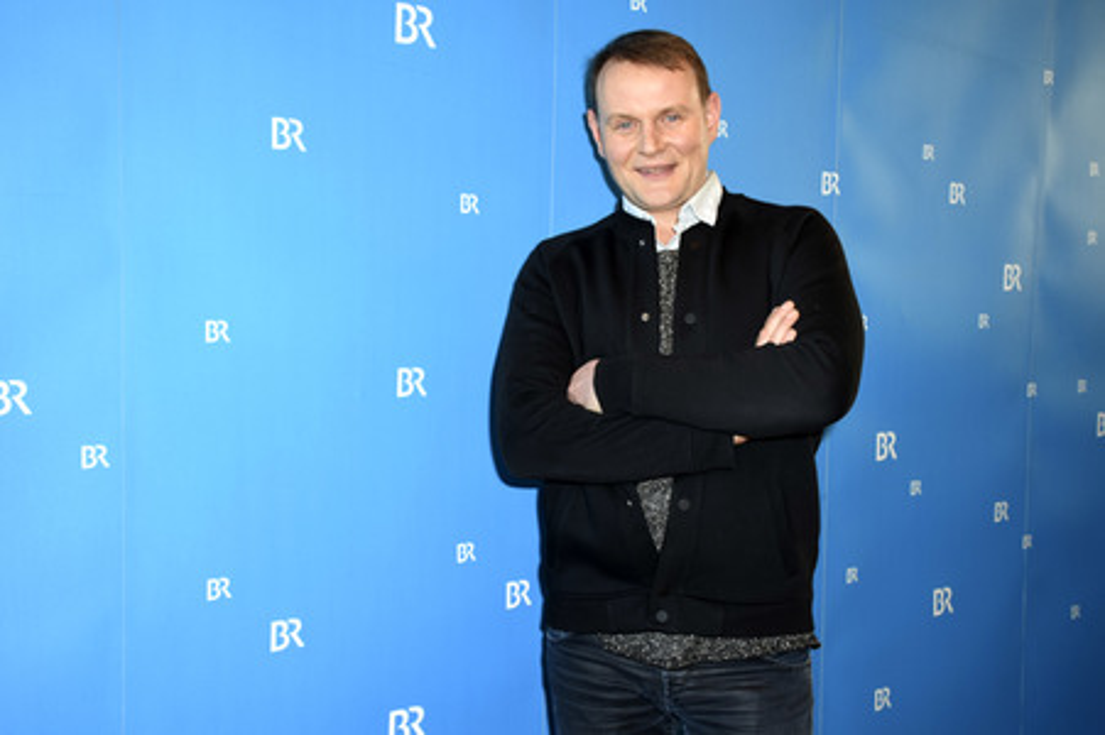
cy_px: 368
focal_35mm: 40
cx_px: 552
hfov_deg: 48.0
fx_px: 1242
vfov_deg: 33.0
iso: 280
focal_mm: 27
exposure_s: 1/80
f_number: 4.5
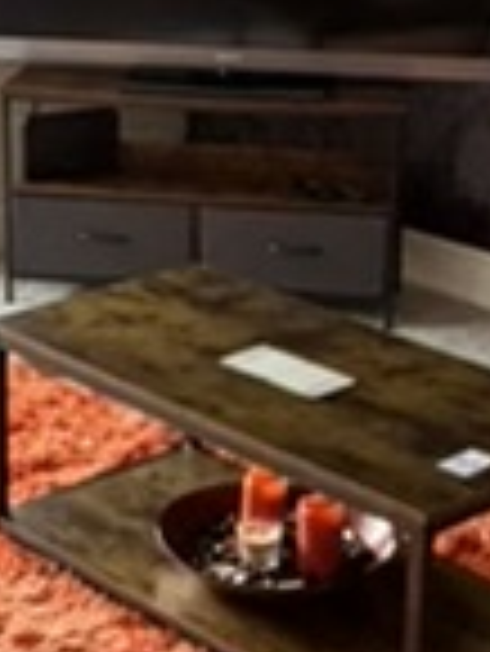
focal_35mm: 99
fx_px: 1866
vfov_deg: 19.7
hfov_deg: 14.9
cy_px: 198
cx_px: 144
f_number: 2.2
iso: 320
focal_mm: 2.22
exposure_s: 1/68
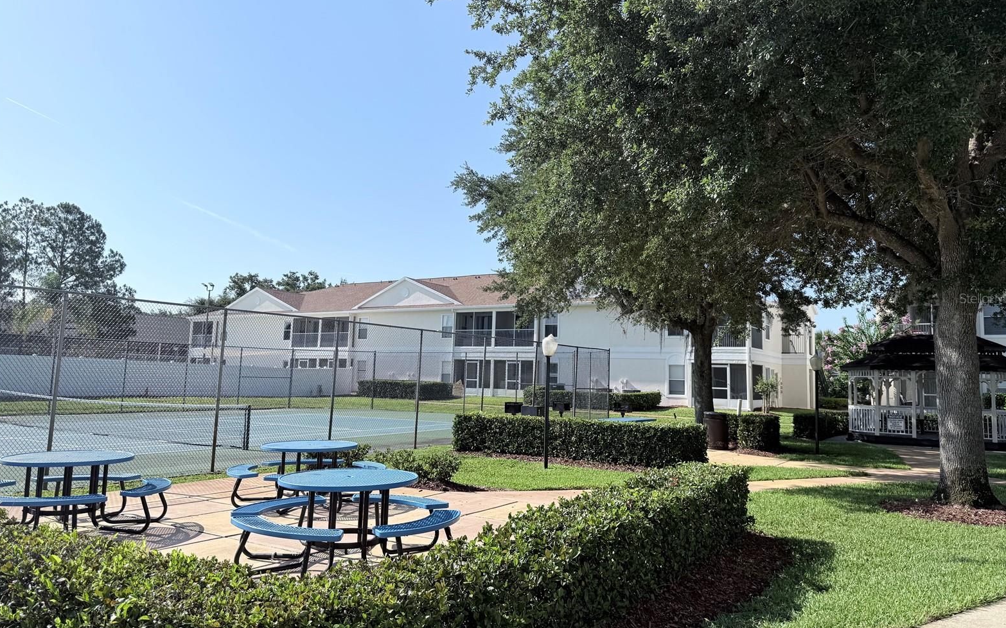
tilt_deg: +7.1
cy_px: 298
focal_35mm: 26
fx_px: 713
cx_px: 506
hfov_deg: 70.4
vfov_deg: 47.6
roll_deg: -1.8
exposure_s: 1/4975
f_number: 1.78
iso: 80
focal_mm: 6.76
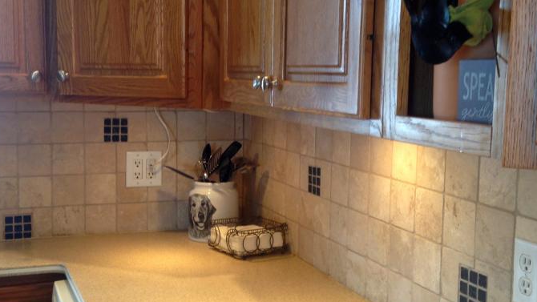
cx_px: 236
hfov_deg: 37.8
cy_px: 153
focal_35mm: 55
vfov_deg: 21.8
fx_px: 783
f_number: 2.4
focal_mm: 4.12
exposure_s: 1/20
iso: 50
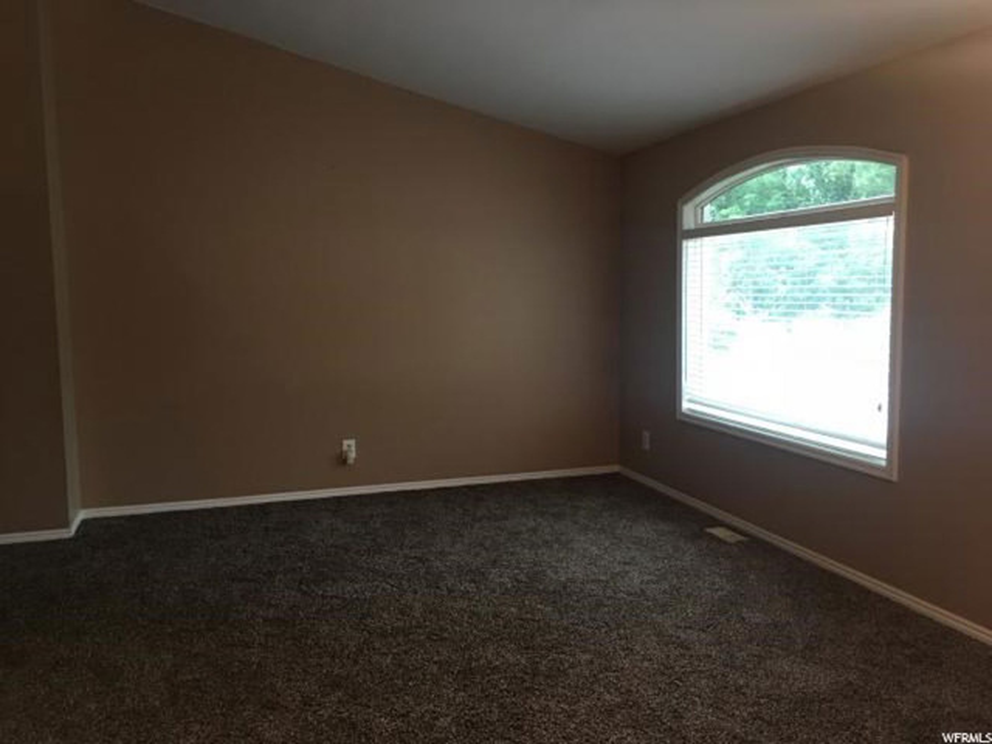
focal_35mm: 29
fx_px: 831
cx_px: 496
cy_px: 372
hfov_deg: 61.7
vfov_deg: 48.2
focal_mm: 4.15
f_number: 2.2
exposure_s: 1/15
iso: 50
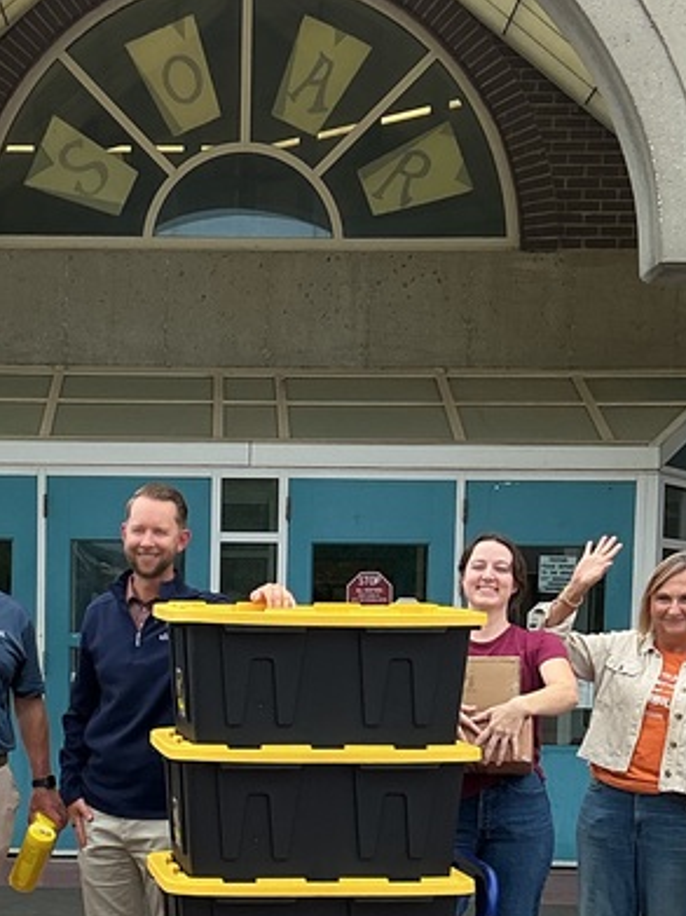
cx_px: 145
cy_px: 778
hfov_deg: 19.2
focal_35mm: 76
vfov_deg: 25.1
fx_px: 2009
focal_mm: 3
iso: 25
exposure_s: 1/599
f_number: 1.8
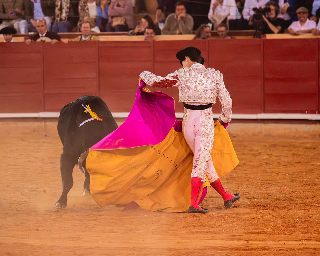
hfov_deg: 8.8
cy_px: 128
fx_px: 2074
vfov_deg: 7.1
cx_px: 168
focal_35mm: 219
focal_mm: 194.5
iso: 16000
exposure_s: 1/500
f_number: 5.6
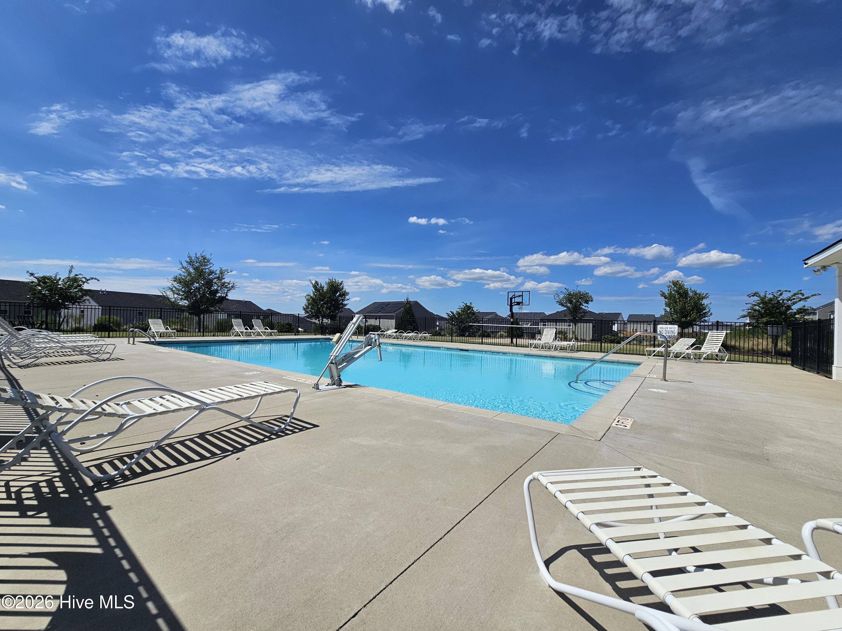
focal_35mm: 13
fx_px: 316
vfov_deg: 89.9
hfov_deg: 106.2
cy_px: 316
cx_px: 421
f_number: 2.2
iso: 50
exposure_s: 1/6151
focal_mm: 2.2
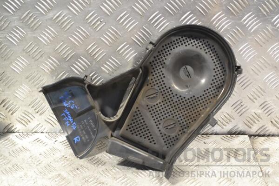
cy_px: 93
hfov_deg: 33.4
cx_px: 140
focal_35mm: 60
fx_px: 465
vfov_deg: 22.6
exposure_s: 1/160
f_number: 6.3
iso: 3200
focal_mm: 40
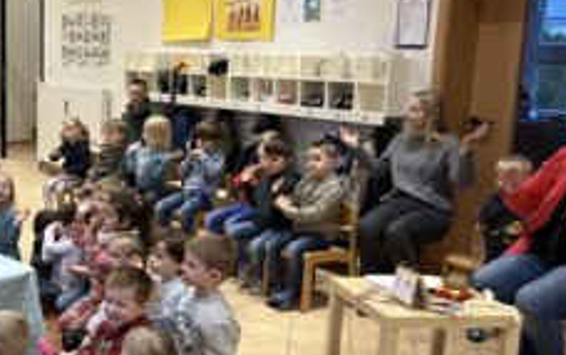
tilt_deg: -10.2
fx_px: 803
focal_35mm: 52
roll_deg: -0.9
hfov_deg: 36.9
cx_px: 82
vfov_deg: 24.9
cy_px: 216
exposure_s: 1/50
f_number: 1.8
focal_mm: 3.99
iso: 250
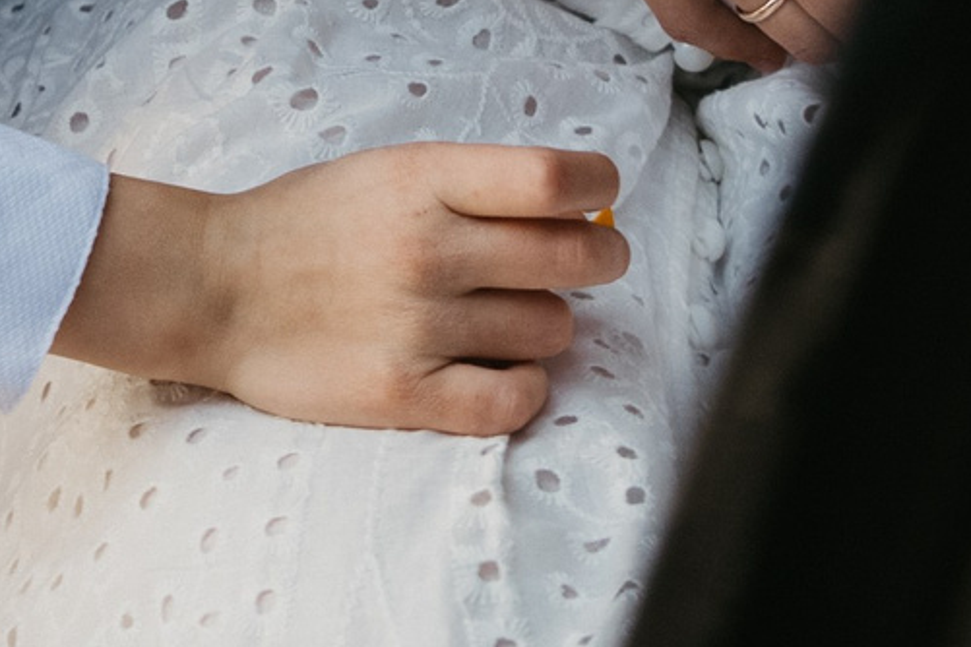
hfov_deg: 14.4
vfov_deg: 8.9
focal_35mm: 138
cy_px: -954
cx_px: -215
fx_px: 3722
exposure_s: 1/200
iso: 400
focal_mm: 27
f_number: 4
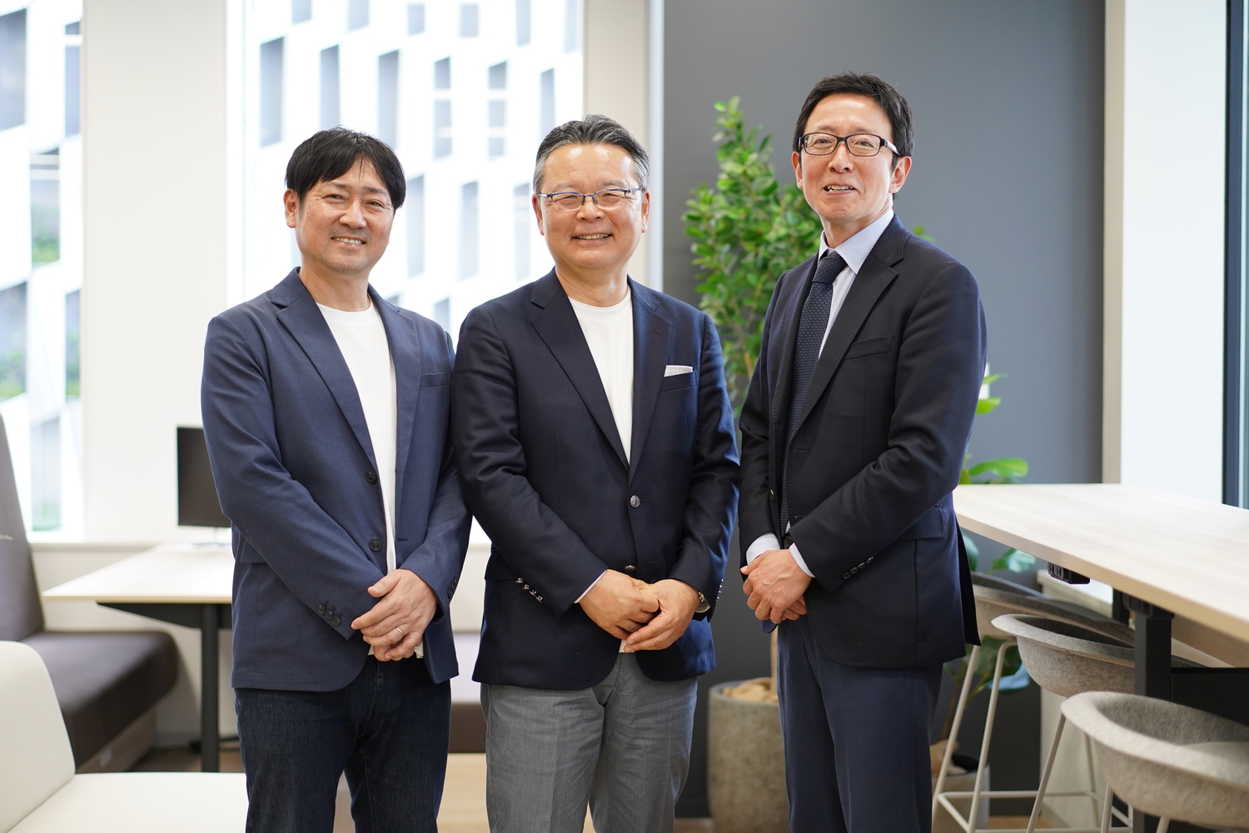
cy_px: 416
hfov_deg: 36.2
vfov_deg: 24.6
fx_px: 1908
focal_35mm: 55
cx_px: 624
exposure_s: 1/200
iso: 500
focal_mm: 55
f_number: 2
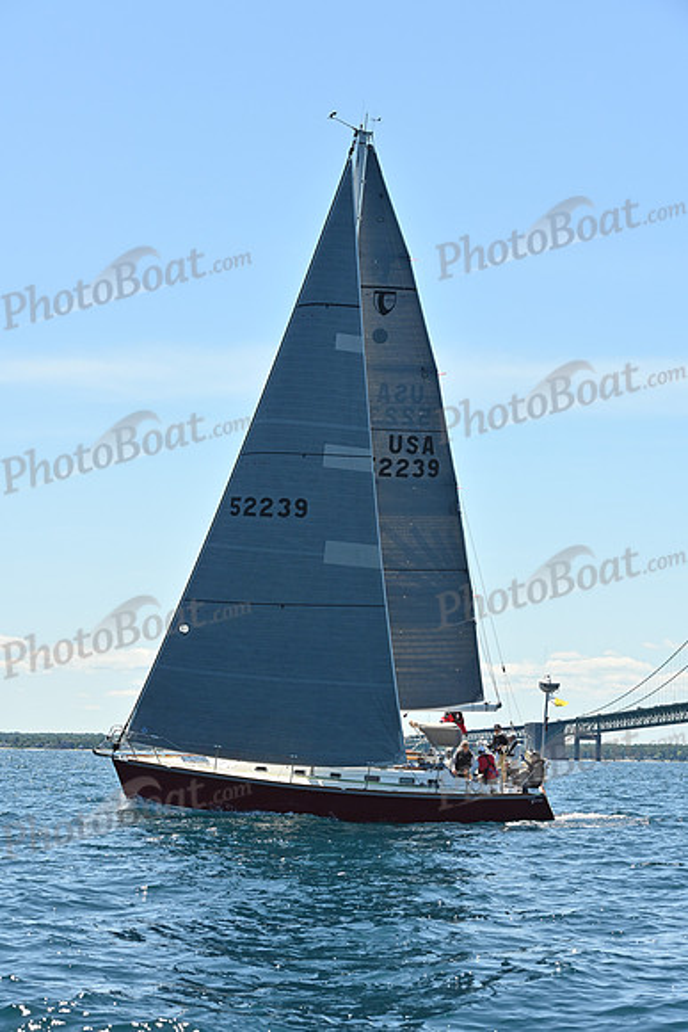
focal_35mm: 80
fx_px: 2292
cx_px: 344
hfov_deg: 17.1
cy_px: 516
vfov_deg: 25.4
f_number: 8
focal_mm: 80
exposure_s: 1/1000
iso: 320
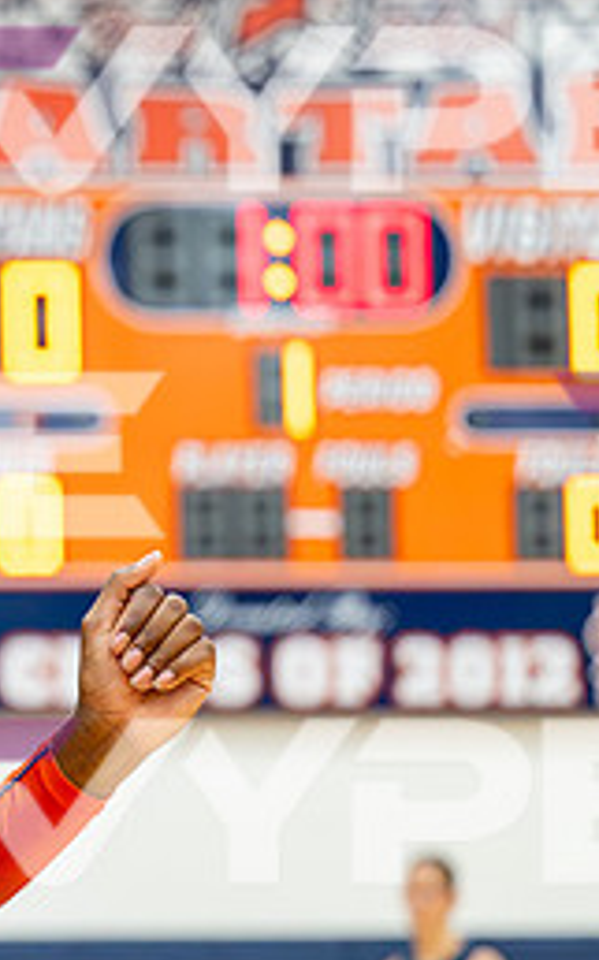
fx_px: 4838
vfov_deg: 11.3
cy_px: 526
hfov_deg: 6.9
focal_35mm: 185
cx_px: -395
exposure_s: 1/800
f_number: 2.8
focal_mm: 70
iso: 6400
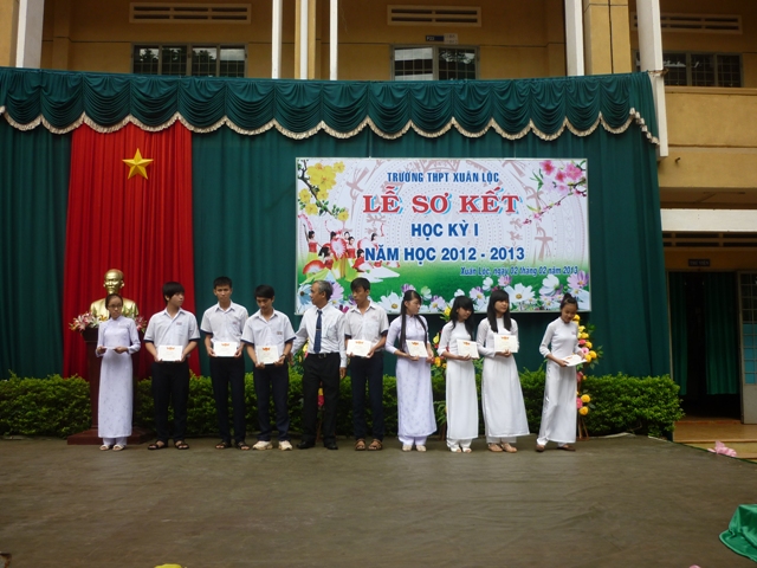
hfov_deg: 55.4
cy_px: 284
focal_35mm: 33
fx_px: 722
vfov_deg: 42.9
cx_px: 378
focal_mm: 5.5
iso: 80
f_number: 2.8
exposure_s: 1/640
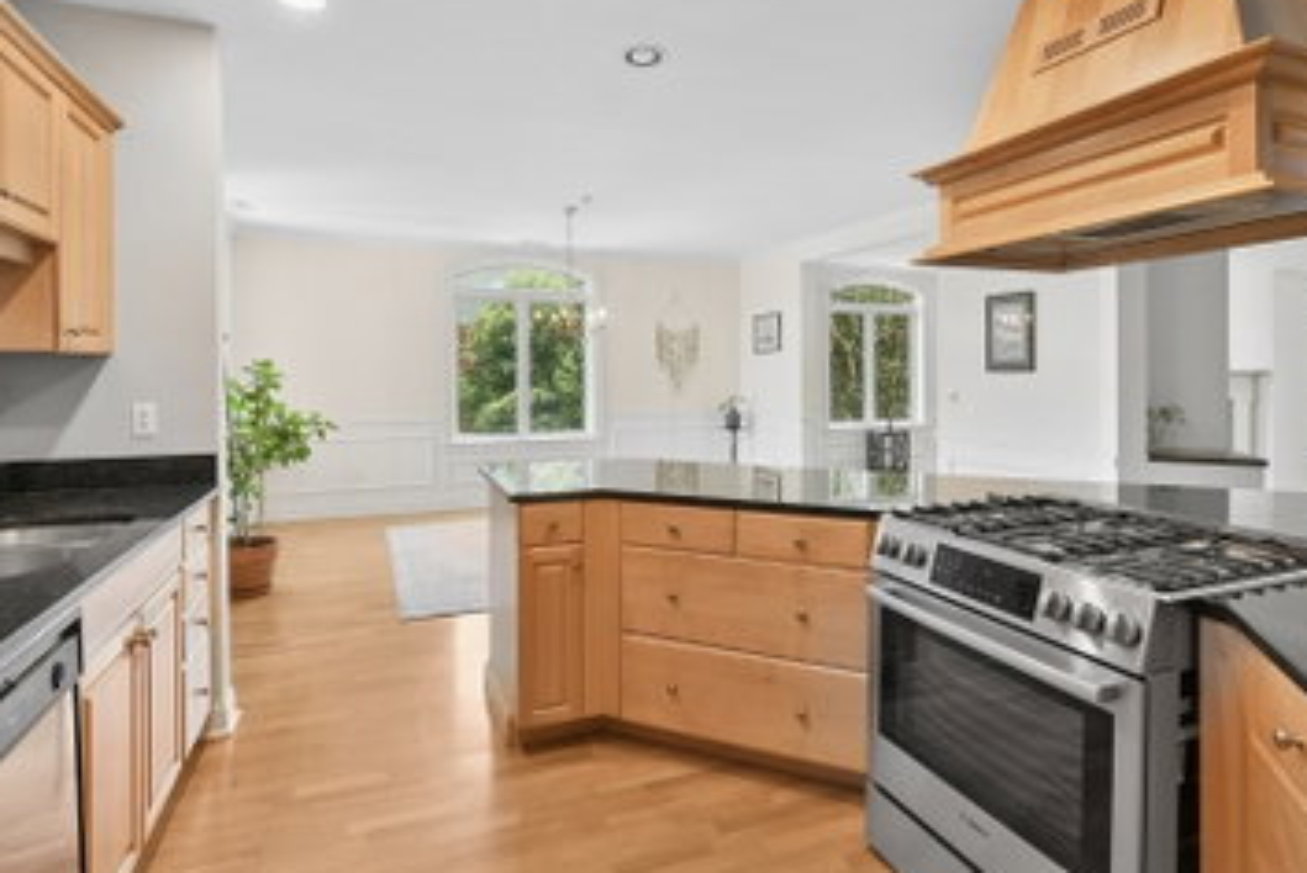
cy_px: 388
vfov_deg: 64.5
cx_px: 650
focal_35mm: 19
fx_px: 690
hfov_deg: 86.9
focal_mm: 14
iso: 640
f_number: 9
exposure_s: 1/10
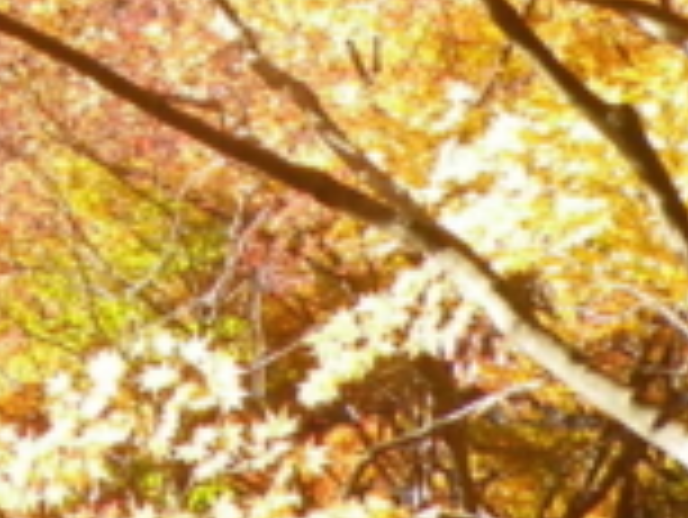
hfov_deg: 9.7
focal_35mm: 183
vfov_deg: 8.0
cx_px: -908
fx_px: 3640
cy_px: -275
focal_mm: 6.2
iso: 64
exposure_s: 1/160
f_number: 3.8
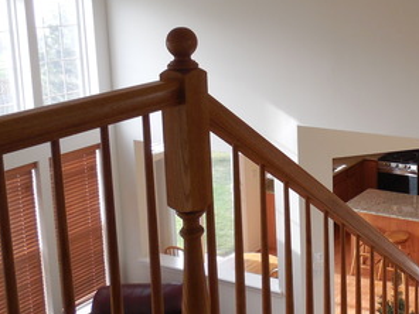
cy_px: 82
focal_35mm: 54
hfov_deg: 33.5
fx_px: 654
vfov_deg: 26.7
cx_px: 382
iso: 125
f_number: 3.3
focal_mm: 4.5
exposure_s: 1/50
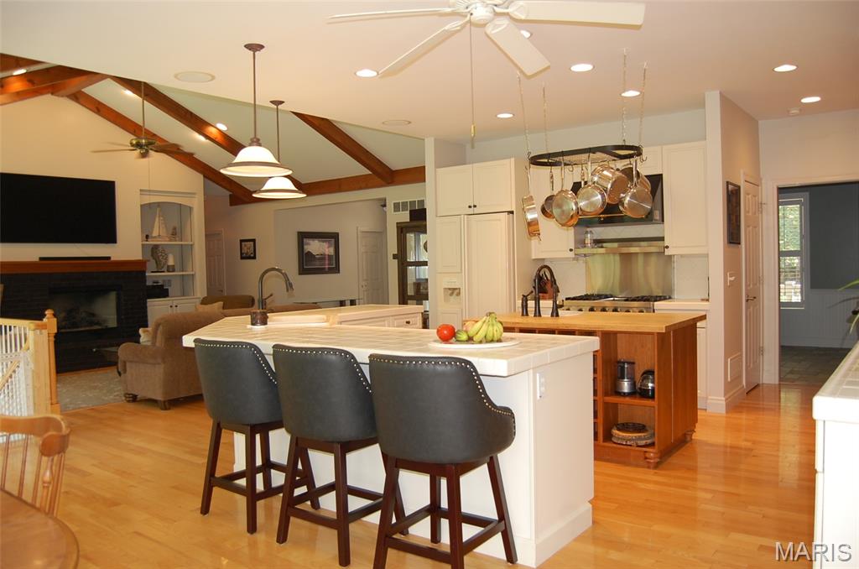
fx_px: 643
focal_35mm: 27
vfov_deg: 47.7
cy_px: 284
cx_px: 430
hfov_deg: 67.5
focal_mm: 18
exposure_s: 1/60
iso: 400
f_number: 3.5
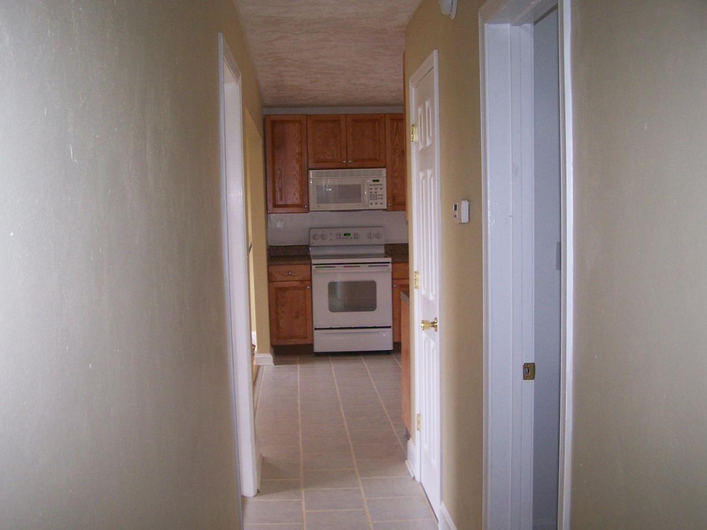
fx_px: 776
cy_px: 265
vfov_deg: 37.7
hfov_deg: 49.0
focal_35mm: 38
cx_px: 354
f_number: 2.8
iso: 160
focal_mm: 6.3
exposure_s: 1/60
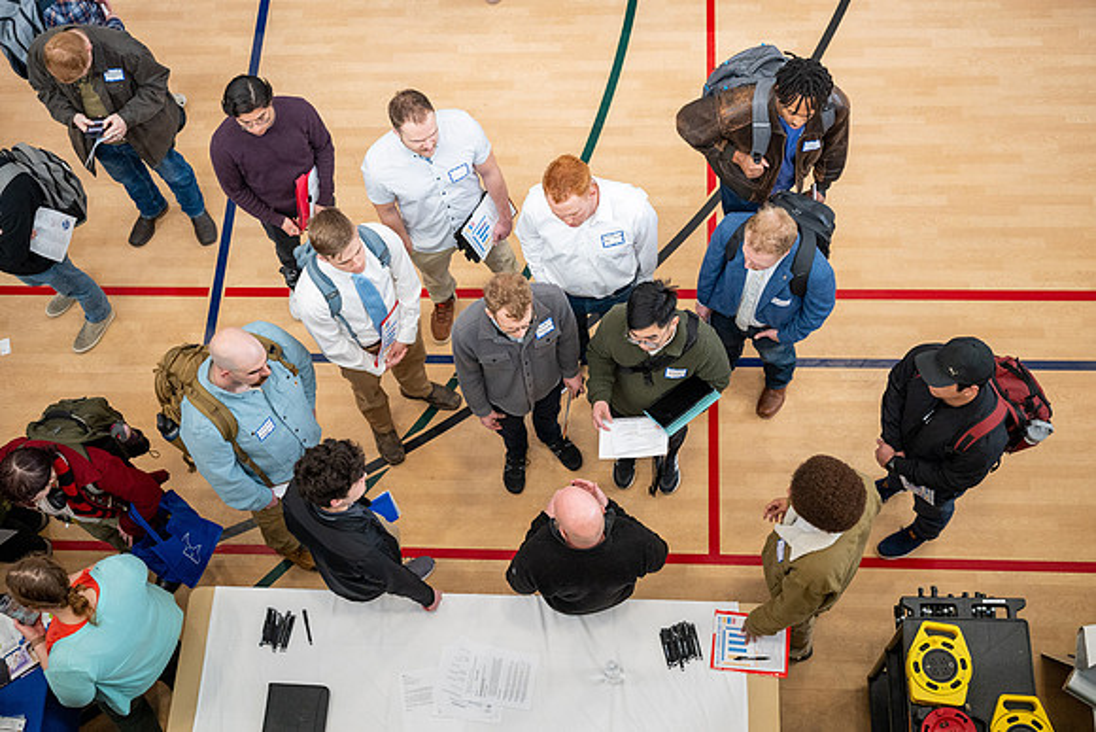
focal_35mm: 42
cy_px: 366
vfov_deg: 31.9
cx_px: 548
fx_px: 1279
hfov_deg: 46.4
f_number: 2.8
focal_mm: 42
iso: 3200
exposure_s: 1/800
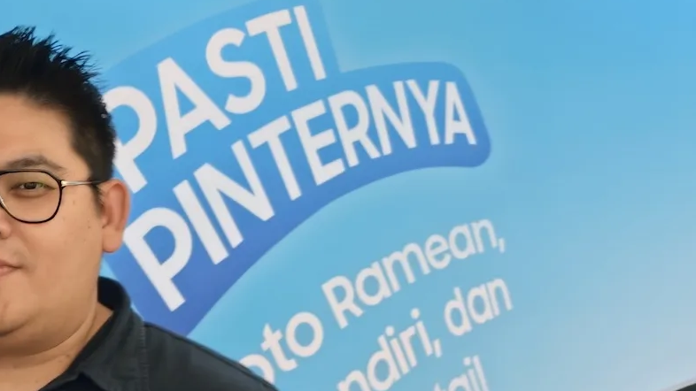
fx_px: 3580
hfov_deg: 11.1
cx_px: 345
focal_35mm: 194
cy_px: 157
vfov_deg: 6.3
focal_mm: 20.1
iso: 640
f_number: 2.2
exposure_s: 1/50
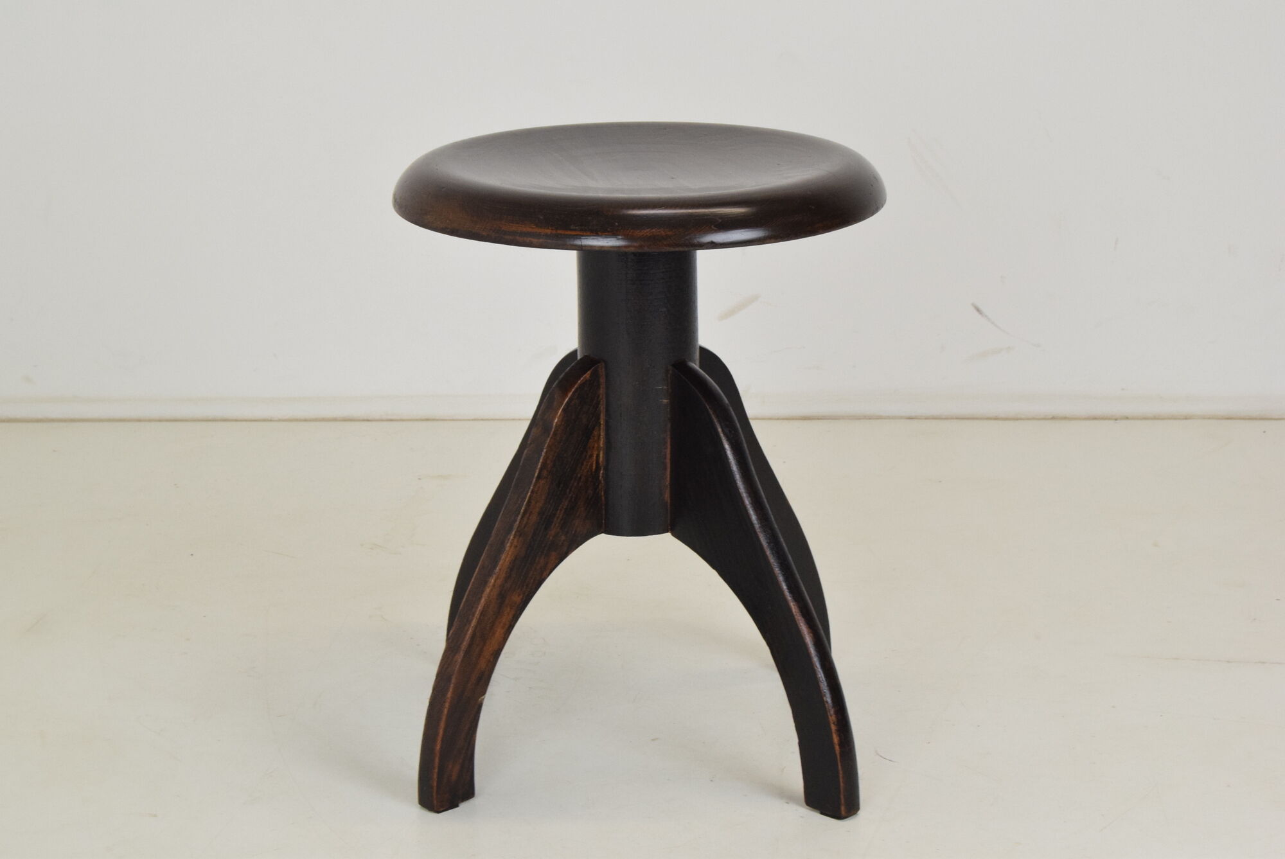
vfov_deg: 16.6
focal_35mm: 82
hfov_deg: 24.6
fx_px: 2947
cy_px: 430
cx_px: 642
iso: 1600
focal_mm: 55
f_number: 14
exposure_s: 1/100
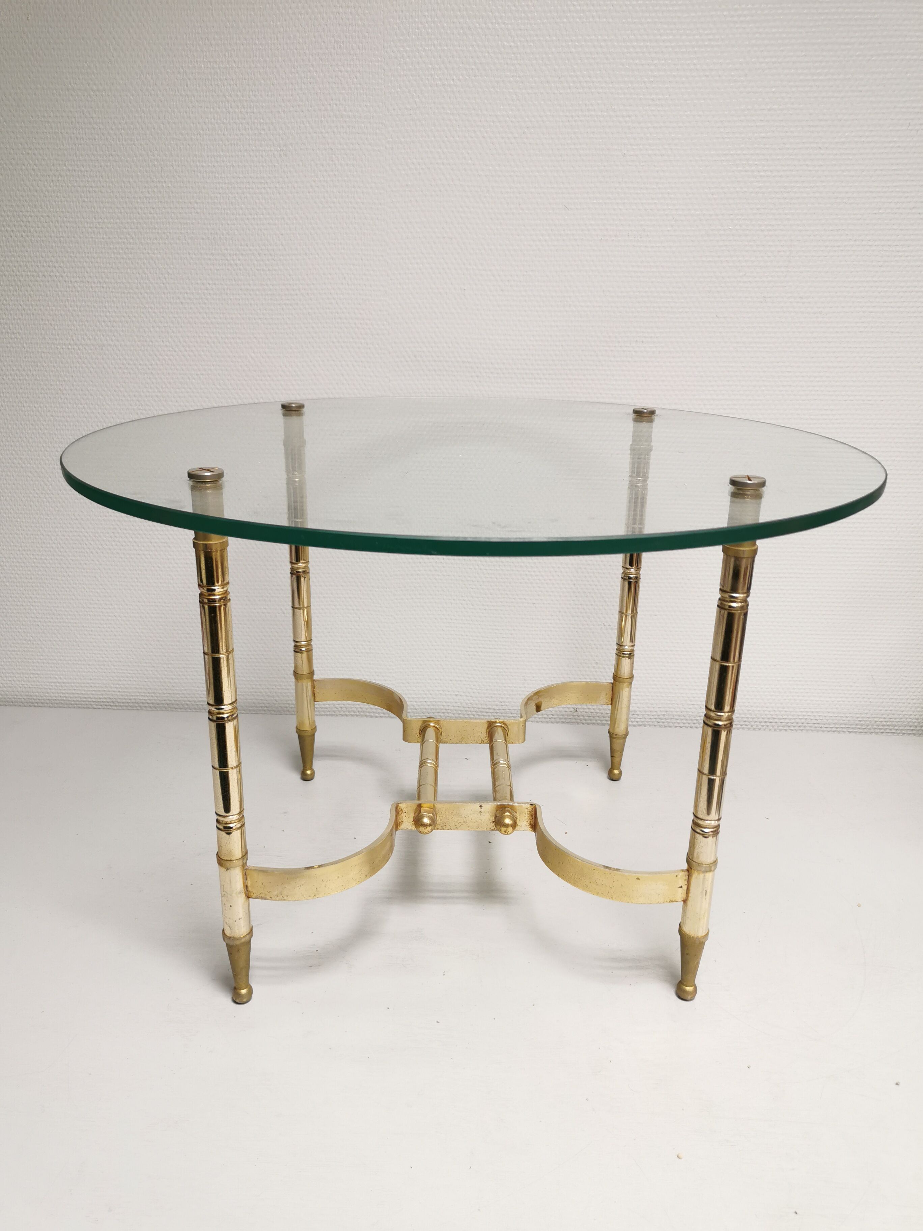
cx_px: 462
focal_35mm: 27
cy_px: 616
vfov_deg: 65.3
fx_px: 960
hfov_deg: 51.4
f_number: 1.8
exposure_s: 1/50
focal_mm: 5.58
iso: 125
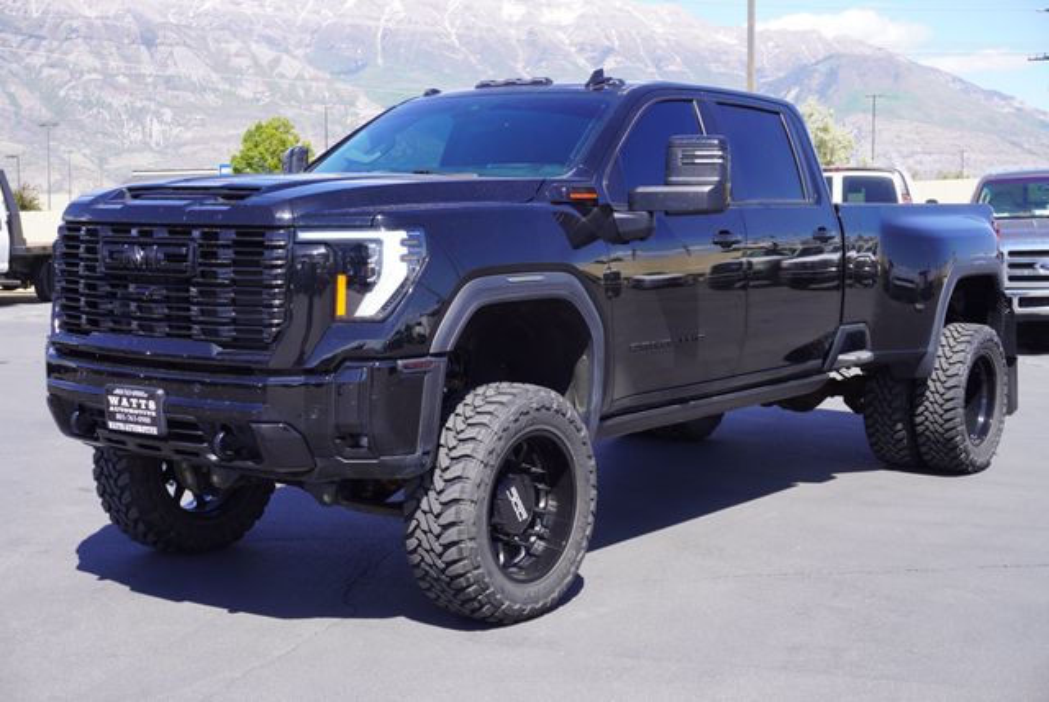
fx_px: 1400
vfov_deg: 28.1
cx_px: 524
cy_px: 351
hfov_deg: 41.1
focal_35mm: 48
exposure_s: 1/100
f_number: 9
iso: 100
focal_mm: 32
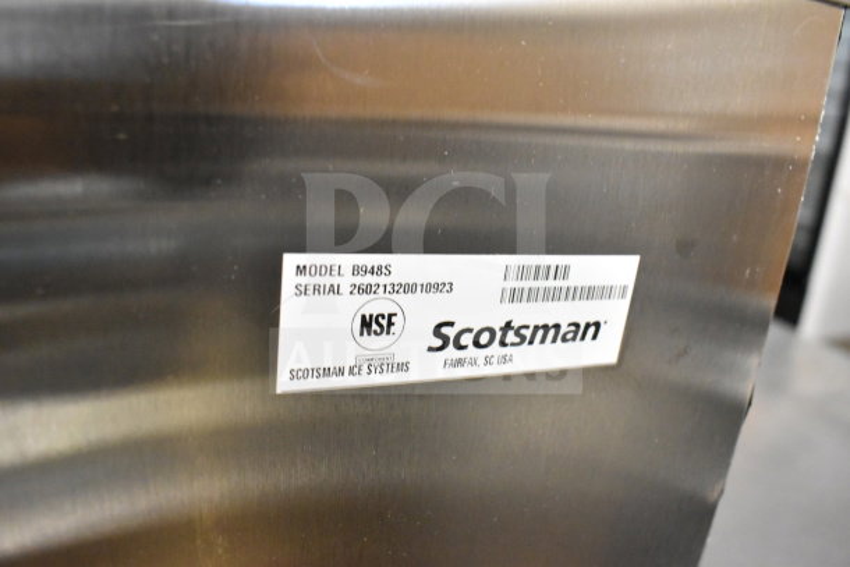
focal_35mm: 27
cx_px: 425
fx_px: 638
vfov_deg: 48.0
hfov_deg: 67.4
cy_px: 284
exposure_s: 1/100
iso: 6400
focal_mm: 18
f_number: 5
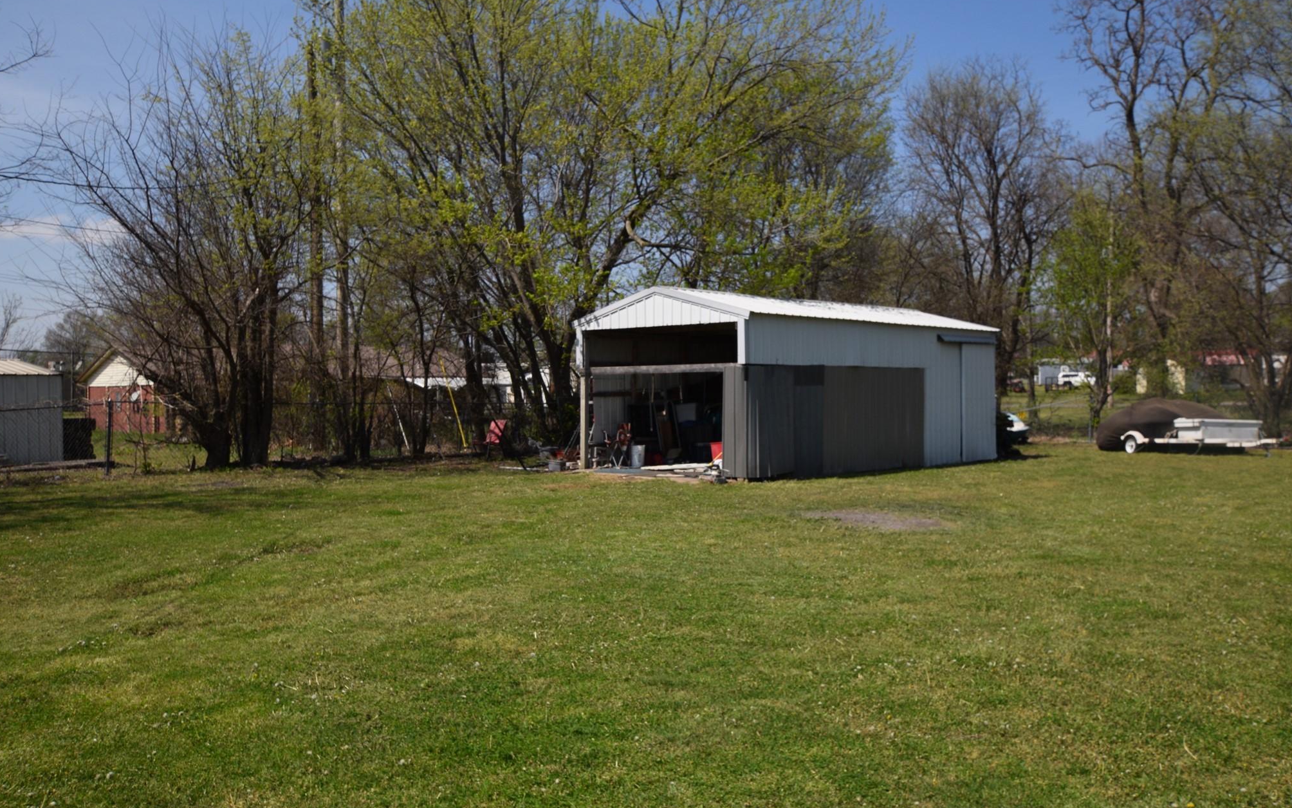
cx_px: 648
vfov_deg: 40.6
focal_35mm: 31
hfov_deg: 61.2
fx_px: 1092
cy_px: 407
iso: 200
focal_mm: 20
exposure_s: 1/400
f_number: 10
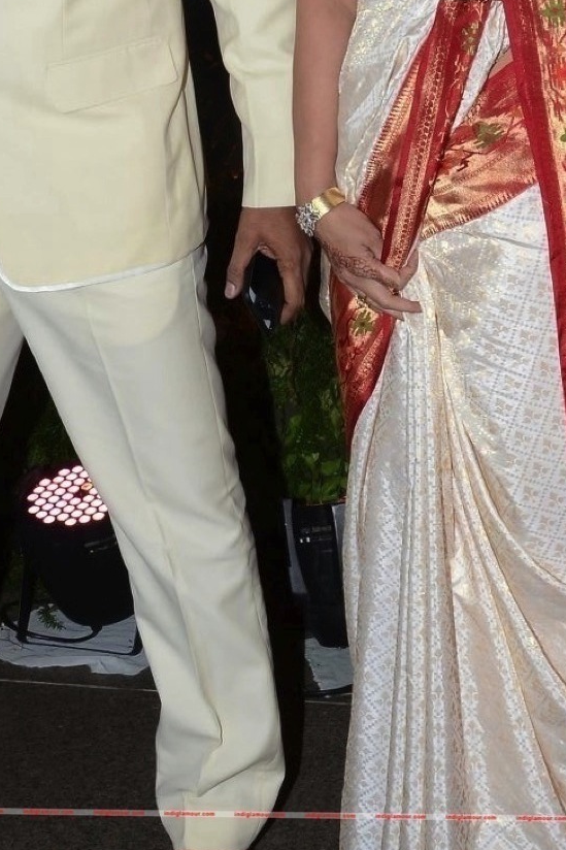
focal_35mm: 79
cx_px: 259
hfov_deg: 17.3
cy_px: 120
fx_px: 1864
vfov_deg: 25.1
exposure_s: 1/125
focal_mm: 24
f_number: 10
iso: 500
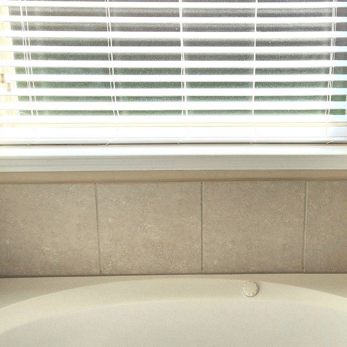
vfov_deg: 30.8
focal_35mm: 55
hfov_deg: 30.9
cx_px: 231
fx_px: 624
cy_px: 105
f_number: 1.8
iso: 20
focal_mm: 5.4
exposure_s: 1/714
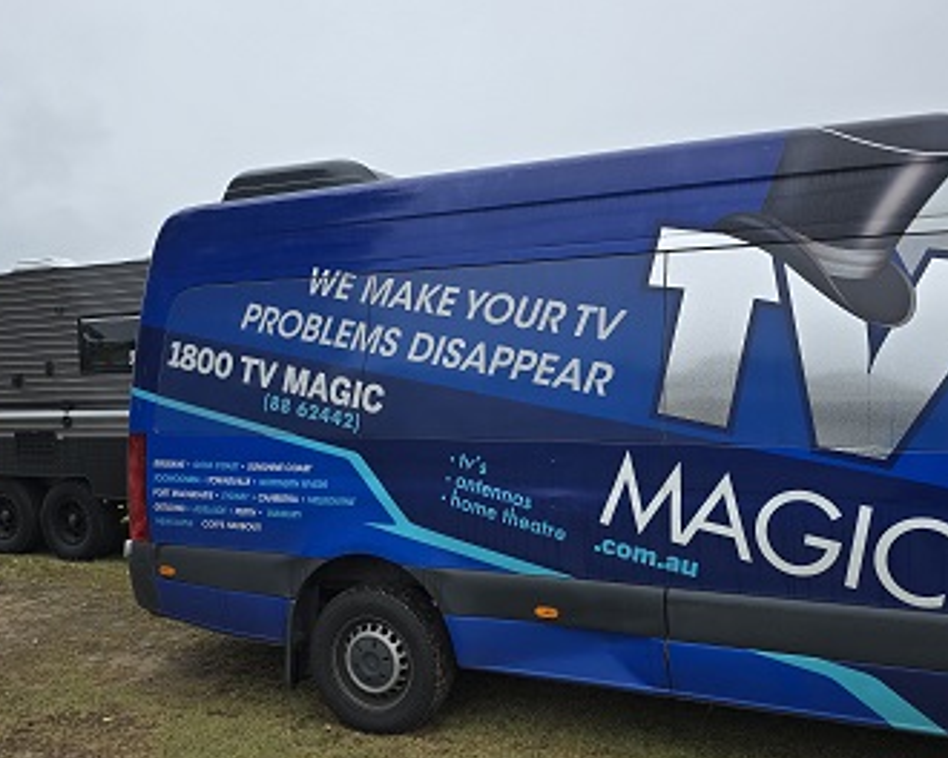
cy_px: 389
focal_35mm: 34
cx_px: 445
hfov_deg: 52.8
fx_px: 954
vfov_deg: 43.4
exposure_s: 1/239
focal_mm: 6.3
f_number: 1.7
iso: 12
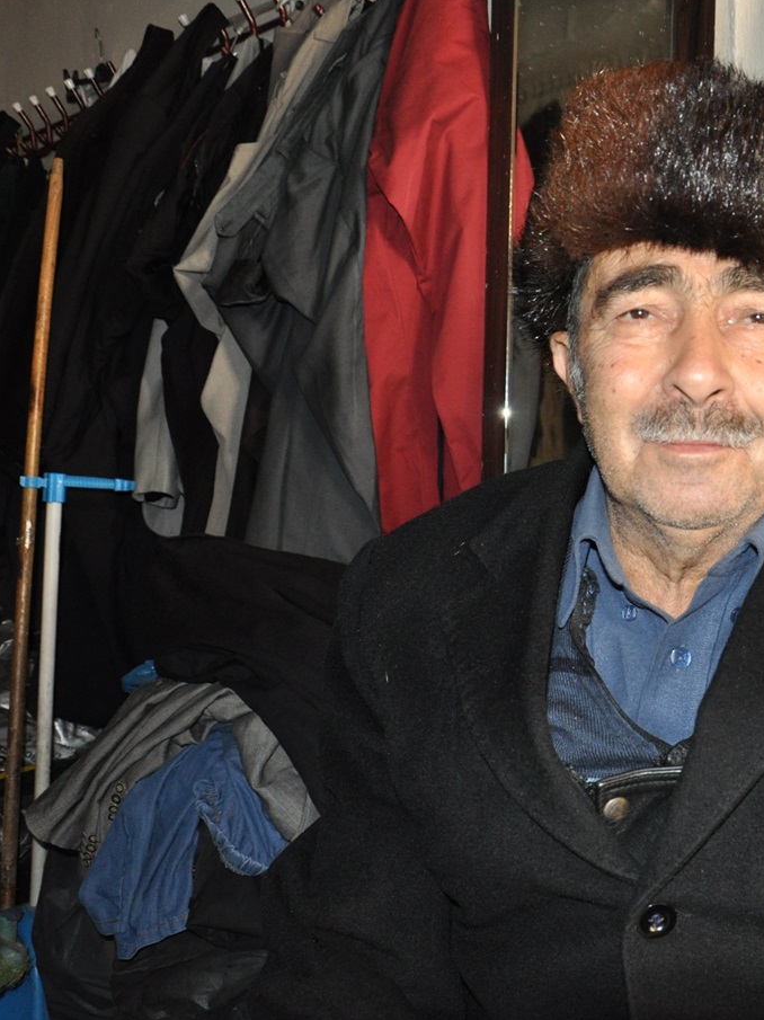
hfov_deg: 30.2
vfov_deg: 41.5
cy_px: 508
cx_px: 696
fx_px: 1347
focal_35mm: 46
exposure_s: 1/60
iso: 800
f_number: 3.8
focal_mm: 21
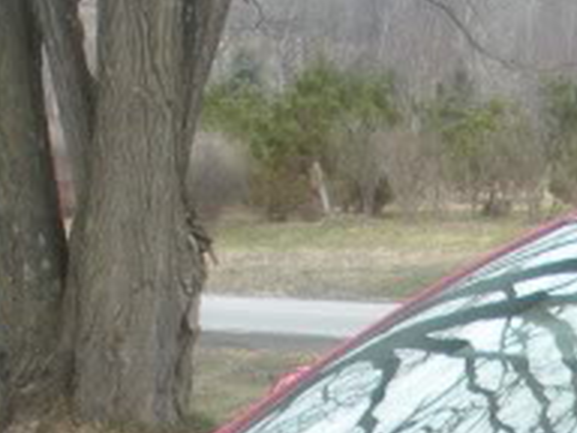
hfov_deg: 10.3
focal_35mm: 187
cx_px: 826
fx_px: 3117
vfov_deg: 7.6
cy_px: 926
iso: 64
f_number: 3.5
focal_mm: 6.3
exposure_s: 1/98
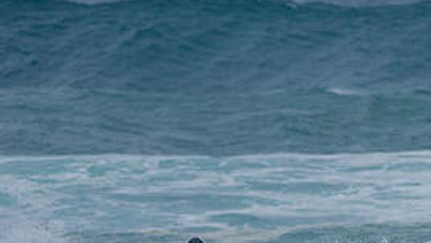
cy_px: 290
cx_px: 117
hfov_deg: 1.6
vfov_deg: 0.9
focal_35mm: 1391
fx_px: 15903
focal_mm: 500
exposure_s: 1/2000
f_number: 5.6
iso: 450
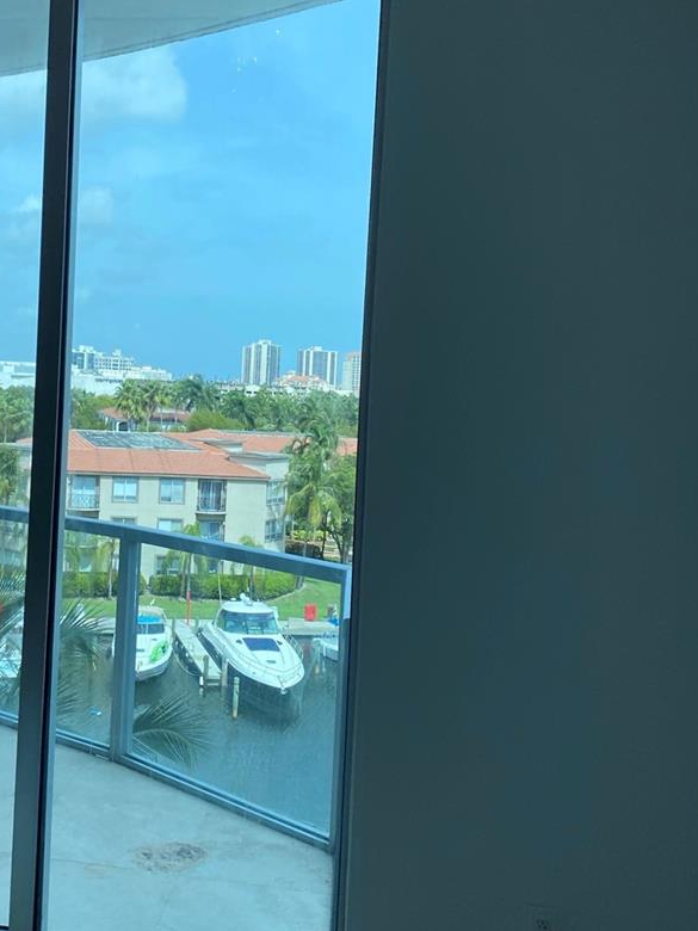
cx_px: 183
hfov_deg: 35.2
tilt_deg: -0.7
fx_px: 1075
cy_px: 409
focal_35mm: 40
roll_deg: -0.1
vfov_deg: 46.7
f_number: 1.8
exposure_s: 1/1245
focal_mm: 4.25
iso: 32
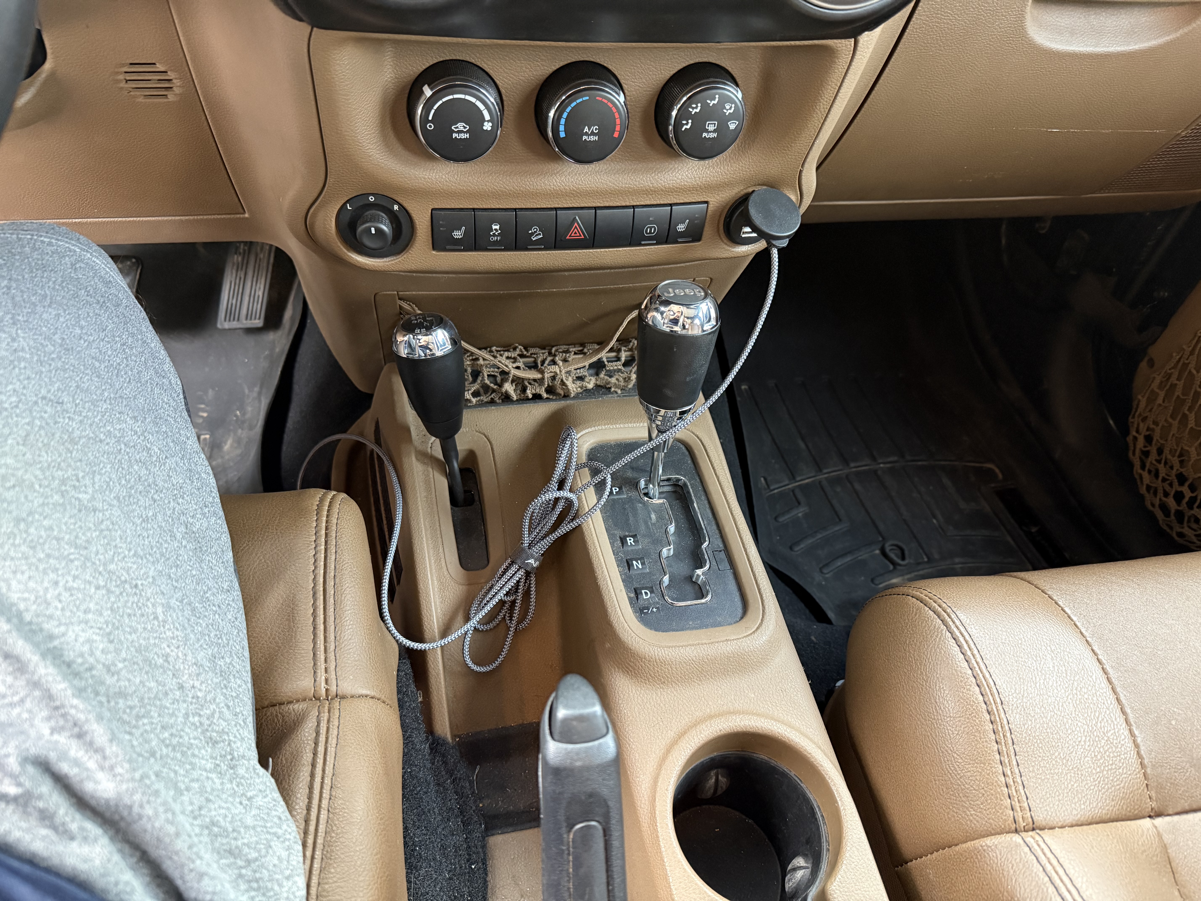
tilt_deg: -49.0
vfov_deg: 56.8
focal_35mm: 24
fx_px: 833
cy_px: 450
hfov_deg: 71.6
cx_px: 600
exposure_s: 1/60
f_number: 1.78
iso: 800
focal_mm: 6.76
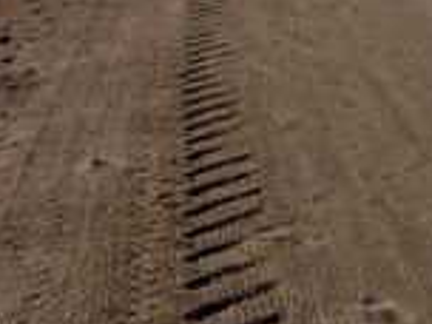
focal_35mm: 117
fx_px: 1460
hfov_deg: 16.4
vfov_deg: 12.4
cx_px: -28
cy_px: -63
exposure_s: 1/750
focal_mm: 6
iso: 80
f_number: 4.8
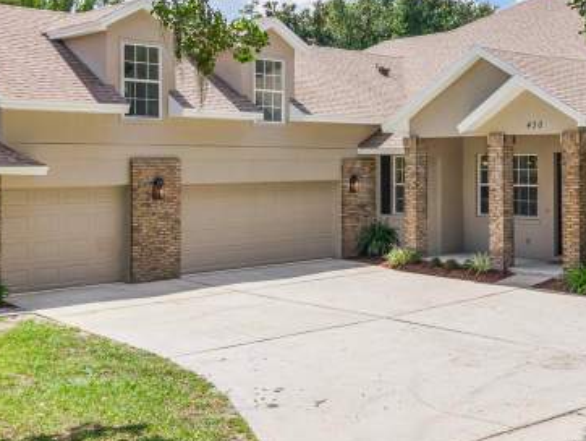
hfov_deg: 35.7
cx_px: 397
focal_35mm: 53
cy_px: 159
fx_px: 898
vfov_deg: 27.4
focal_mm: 8.67
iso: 200
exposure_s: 1/3200
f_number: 1.8
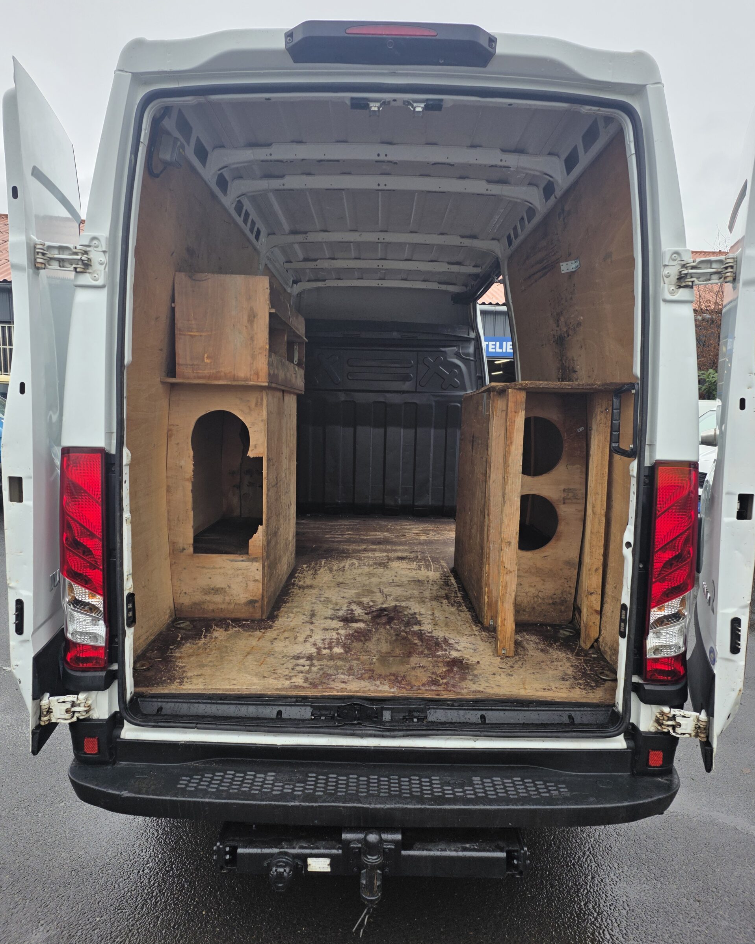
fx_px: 670
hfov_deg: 58.8
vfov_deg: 70.3
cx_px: 378
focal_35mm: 24
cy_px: 488
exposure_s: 1/359
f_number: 1.7
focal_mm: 6.25
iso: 32
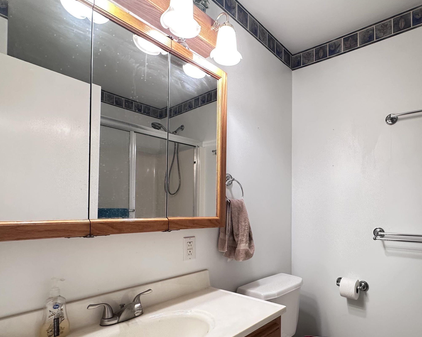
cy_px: 210
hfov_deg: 76.6
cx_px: 256
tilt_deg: +2.0
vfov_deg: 64.6
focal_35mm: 21
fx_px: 262
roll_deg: -0.3
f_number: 2.2
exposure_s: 1/60
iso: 200
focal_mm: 2.22
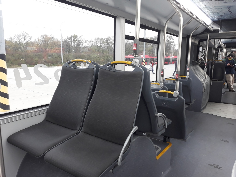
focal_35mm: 27
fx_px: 184
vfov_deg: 51.4
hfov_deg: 65.3
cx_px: 118
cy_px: 88
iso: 100
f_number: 1.7
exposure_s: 1/50
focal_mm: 3.71
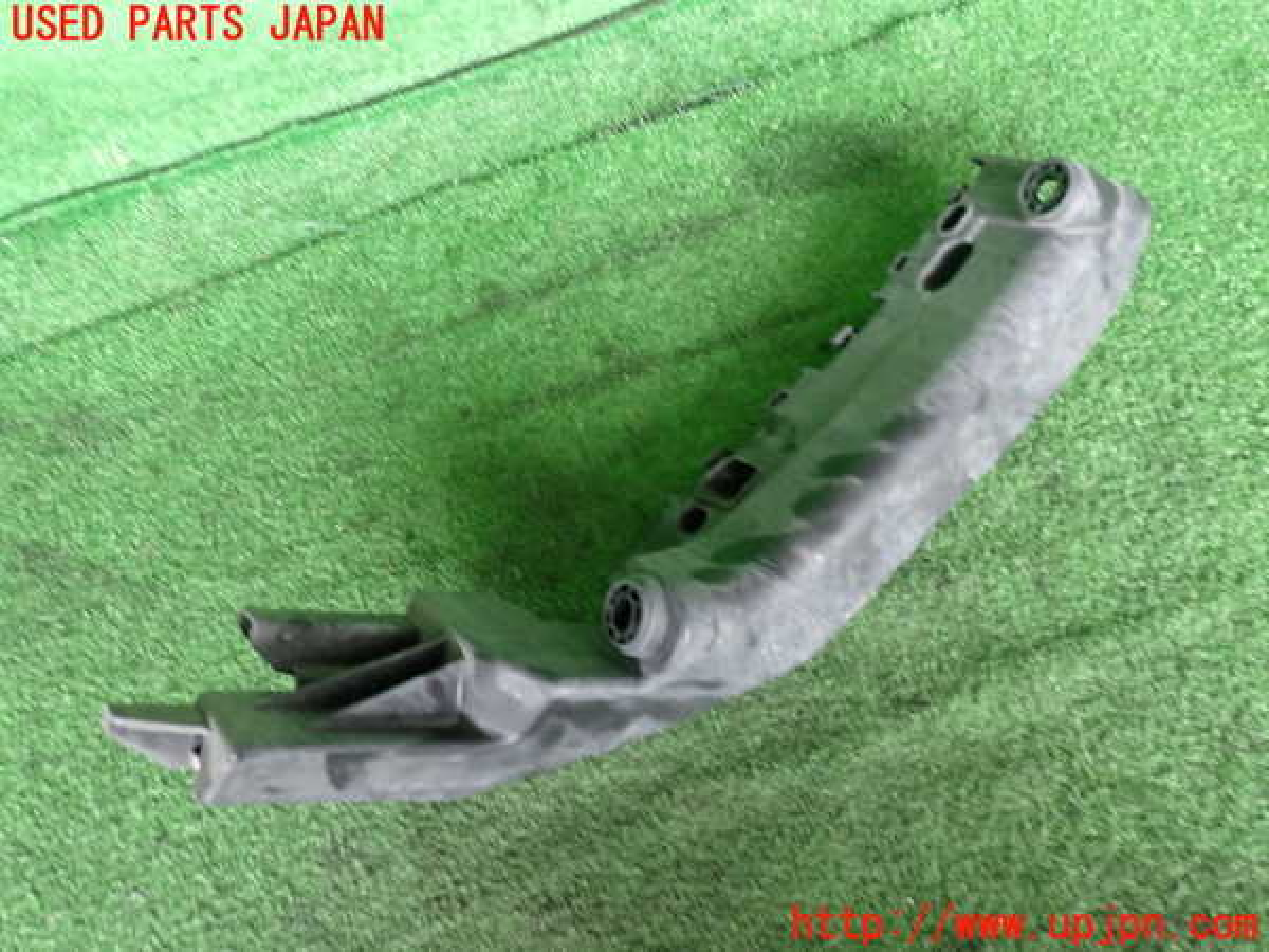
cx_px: 634
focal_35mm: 30
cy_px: 476
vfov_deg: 46.8
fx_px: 1100
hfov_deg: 60.0
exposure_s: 1/30
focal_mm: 5.4
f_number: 2.3
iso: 500
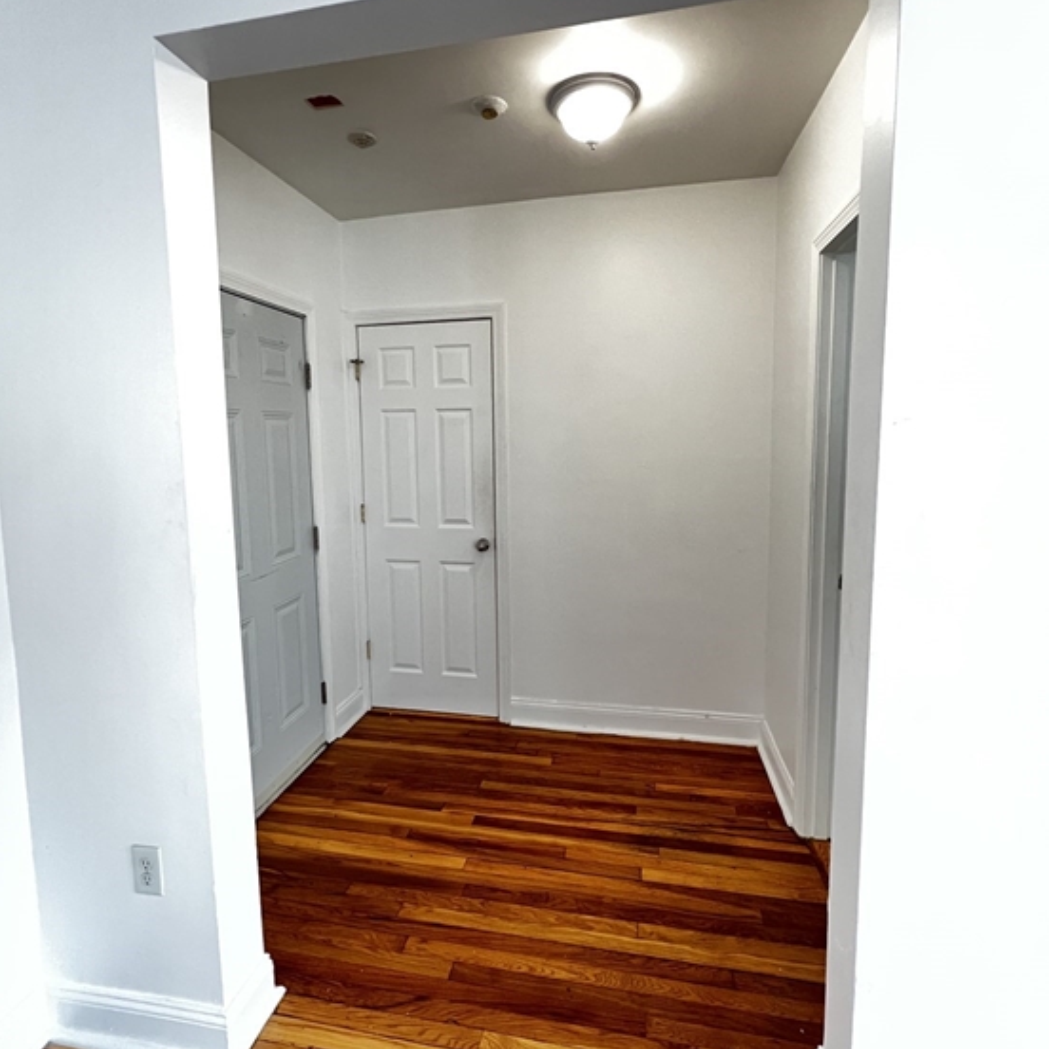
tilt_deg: -4.8
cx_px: 521
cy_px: 492
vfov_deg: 87.3
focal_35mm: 16
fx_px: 549
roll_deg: +1.0
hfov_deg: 87.4
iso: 500
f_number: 1.8
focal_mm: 1.57
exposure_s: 1/60
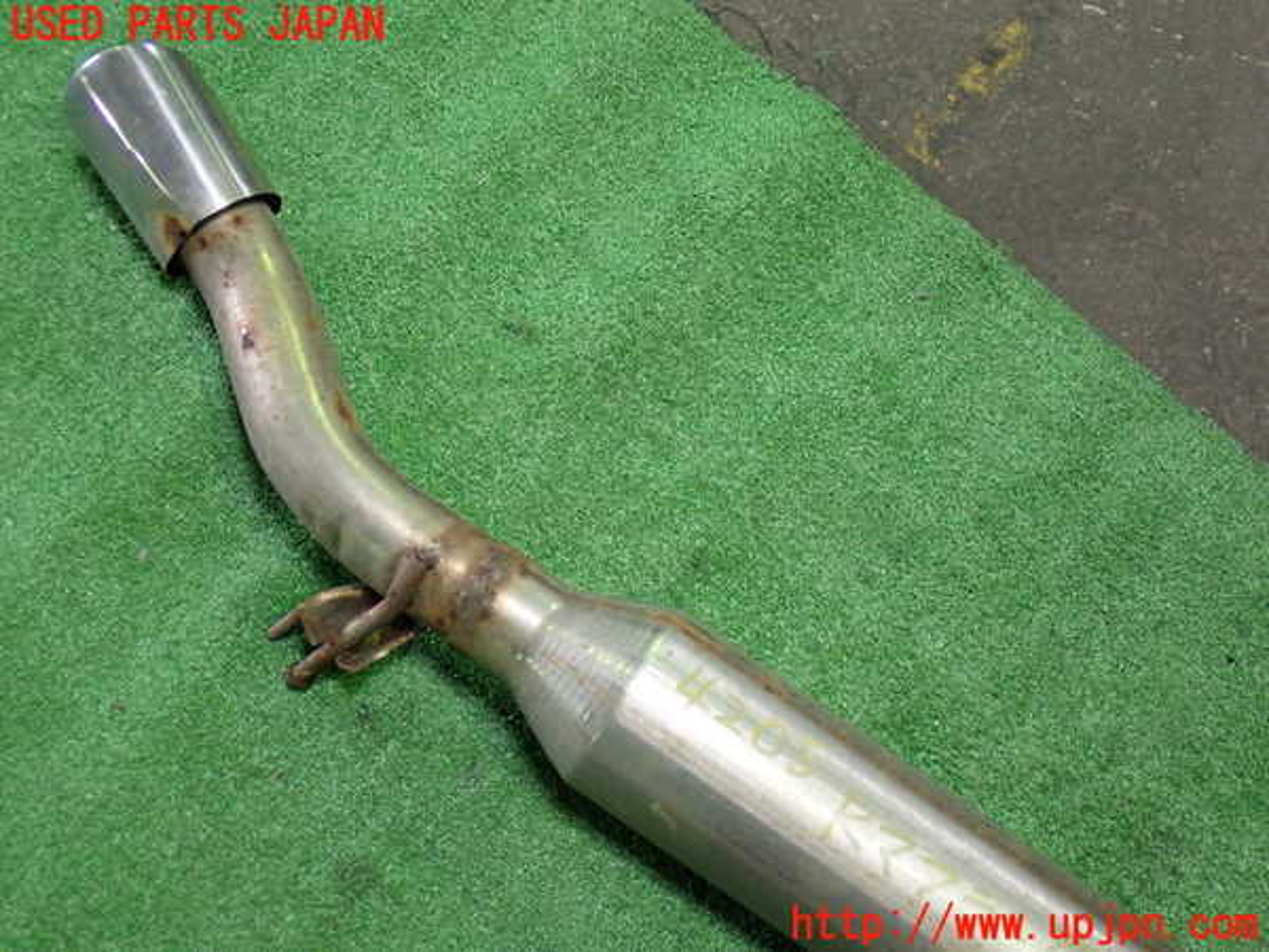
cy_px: 476
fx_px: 1723
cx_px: 634
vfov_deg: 30.9
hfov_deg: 40.4
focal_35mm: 47
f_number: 3.1
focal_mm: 8.4
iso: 500
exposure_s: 1/50
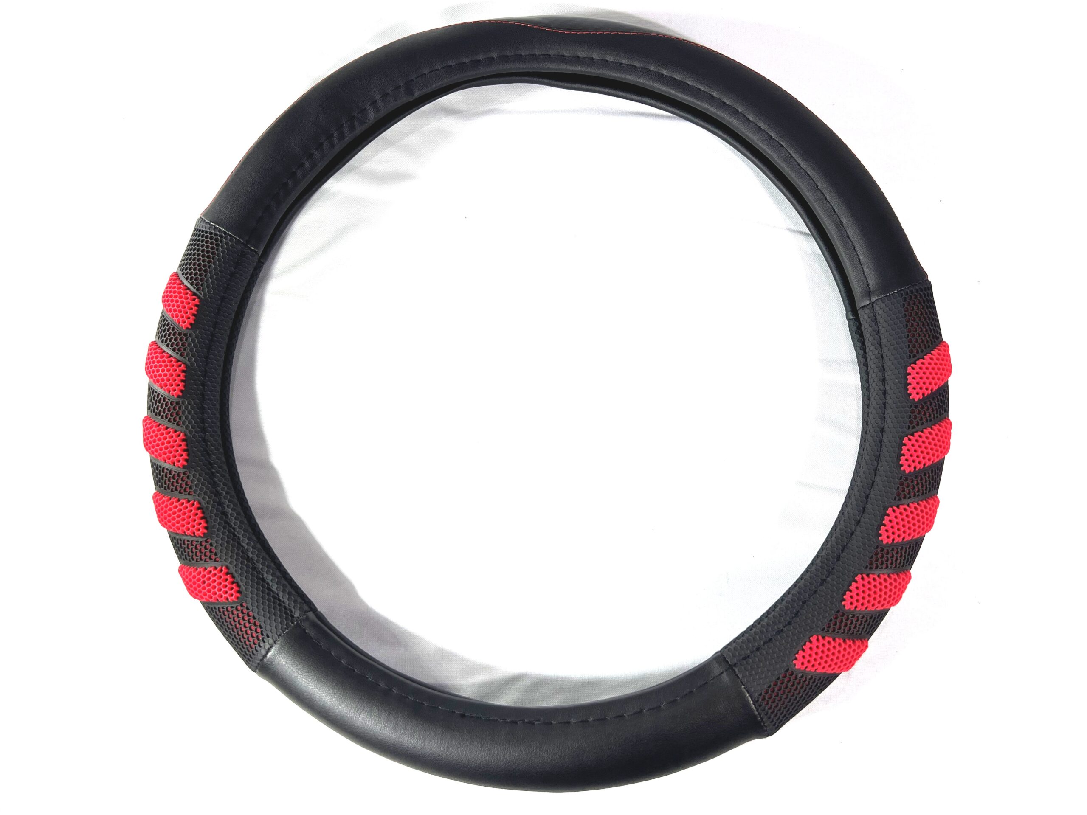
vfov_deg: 53.1
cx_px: 544
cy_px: 408
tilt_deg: -75.1
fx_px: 816
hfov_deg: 67.3
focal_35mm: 26
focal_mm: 5.7
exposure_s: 1/1089
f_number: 1.5
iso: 50
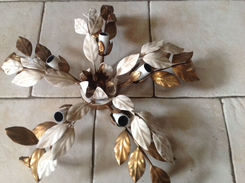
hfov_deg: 49.0
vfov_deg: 37.6
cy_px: 86
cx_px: 117
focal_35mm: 38
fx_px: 269
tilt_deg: -64.9
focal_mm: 4.28
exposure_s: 1/15
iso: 250
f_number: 2.4
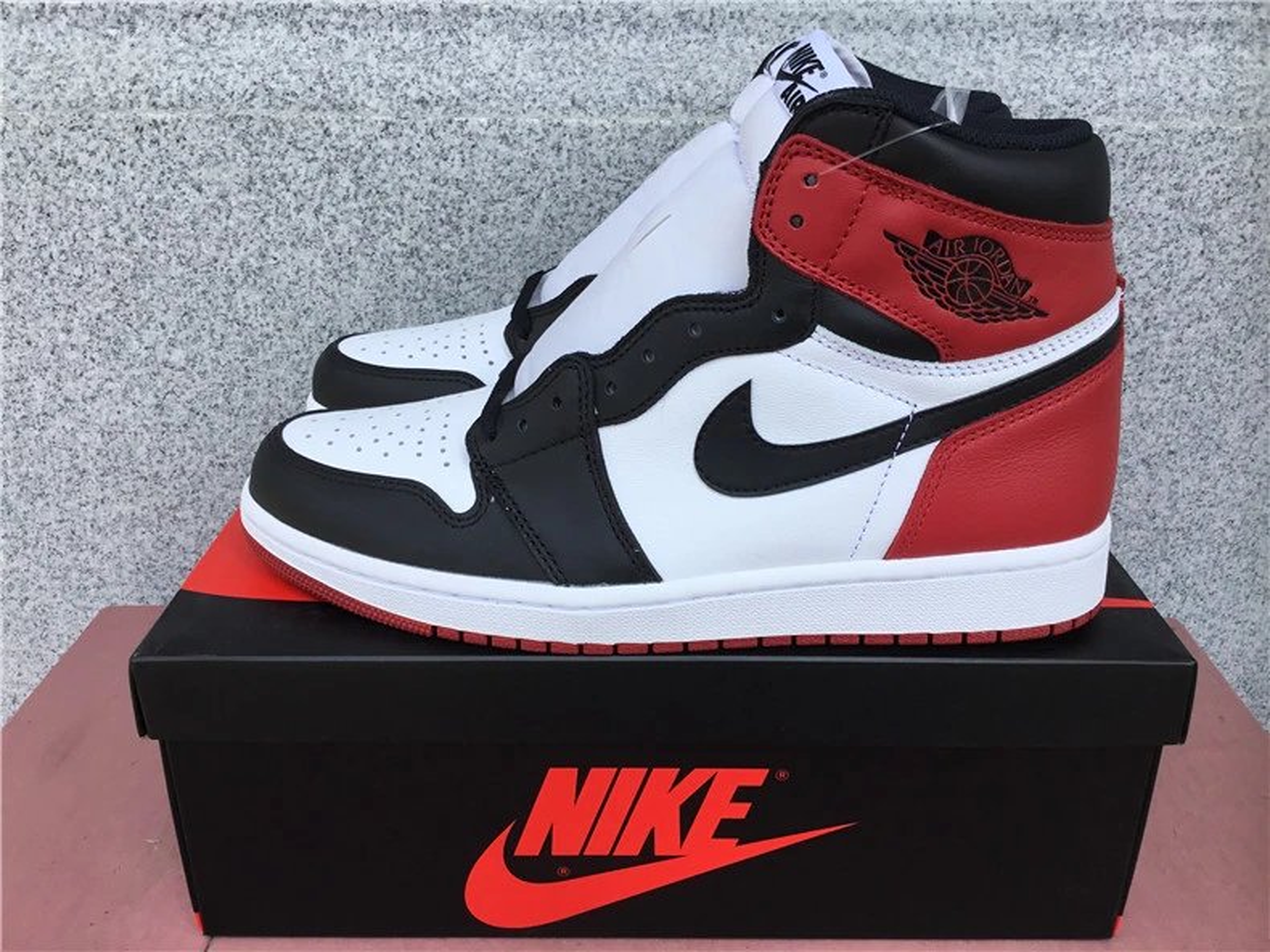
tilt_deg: -24.5
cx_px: 635
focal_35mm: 31
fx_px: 1137
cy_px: 476
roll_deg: -0.2
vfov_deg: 45.4
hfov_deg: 58.4
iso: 25
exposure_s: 1/776
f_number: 2.4
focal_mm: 3.3
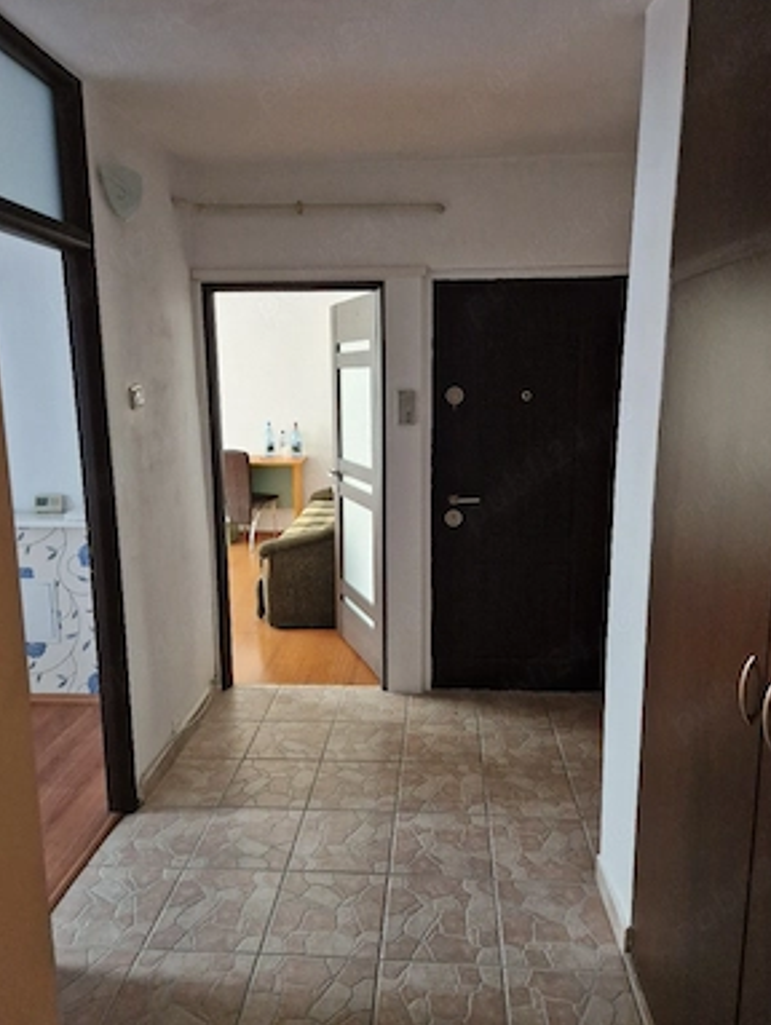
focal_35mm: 24
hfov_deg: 56.9
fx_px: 712
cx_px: 394
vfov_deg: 71.5
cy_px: 495
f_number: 1.8
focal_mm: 5.4
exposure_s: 1/100
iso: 1000
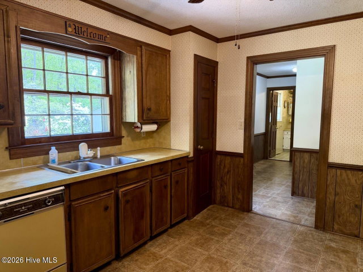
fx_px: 252
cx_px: 182
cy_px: 136
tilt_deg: -5.5
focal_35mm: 24
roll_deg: +0.6
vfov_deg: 56.8
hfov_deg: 71.6
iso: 250
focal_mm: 6.76
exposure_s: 1/60
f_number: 1.78
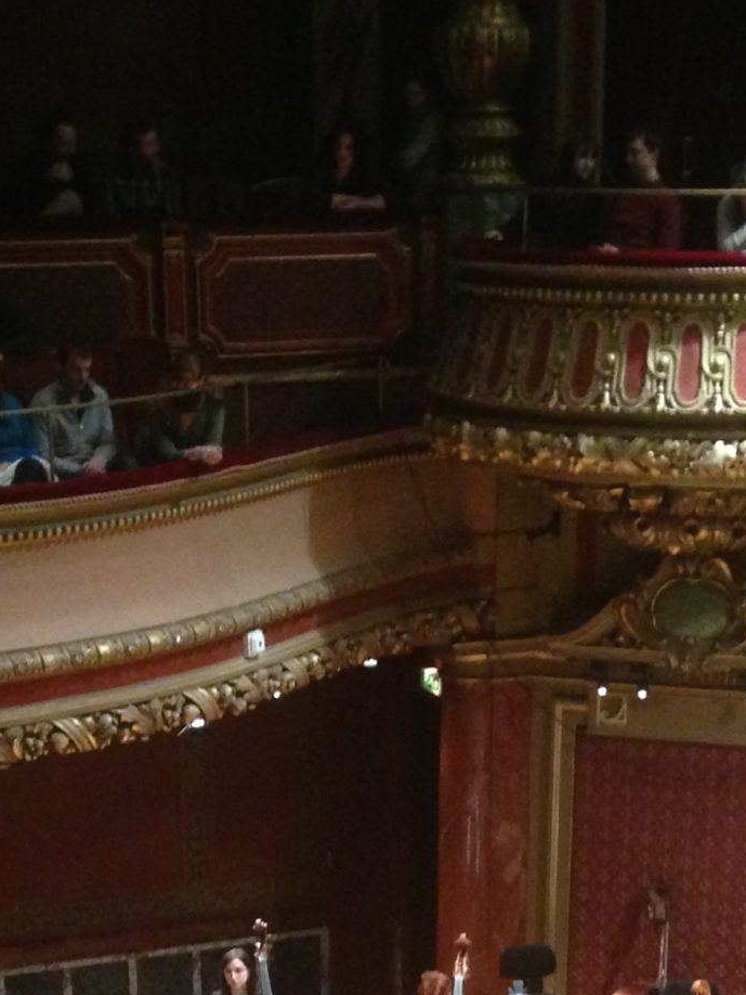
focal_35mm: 92
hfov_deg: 16.1
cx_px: 353
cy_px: 1352
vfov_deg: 19.4
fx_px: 2642
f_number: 2.4
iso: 400
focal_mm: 4.13
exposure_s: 1/20
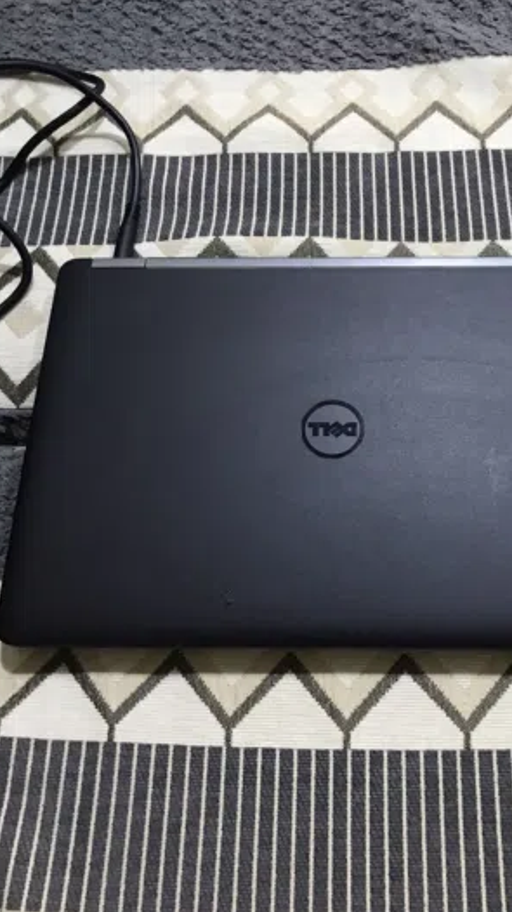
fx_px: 749
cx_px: 331
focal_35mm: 31
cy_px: 454
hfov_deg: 37.4
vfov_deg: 62.6
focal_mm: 3.99
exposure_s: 1/17
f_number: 1.8
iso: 80
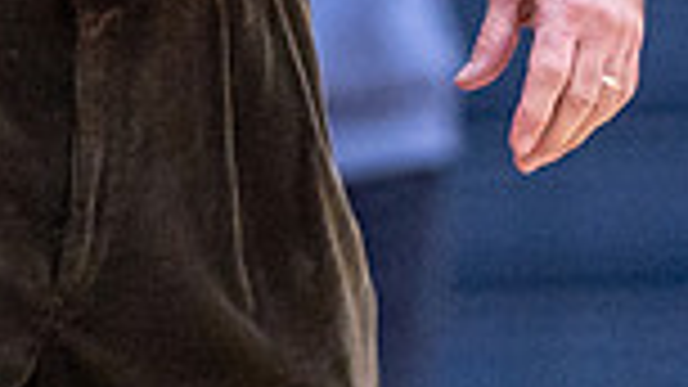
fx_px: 24897
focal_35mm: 1365
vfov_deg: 0.9
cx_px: 106
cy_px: -579
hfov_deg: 1.6
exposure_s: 1/1250
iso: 2000
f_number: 2.8
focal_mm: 200
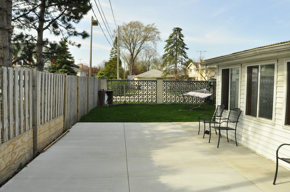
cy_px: 96
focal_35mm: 33
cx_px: 145
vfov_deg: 39.9
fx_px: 265
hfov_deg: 57.3
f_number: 11
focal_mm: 22
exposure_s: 1/500
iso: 800
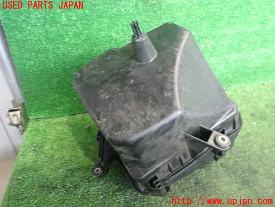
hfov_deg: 60.0
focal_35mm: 30
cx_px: 138
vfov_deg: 46.8
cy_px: 104
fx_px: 238
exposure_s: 1/30
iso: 640
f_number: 2.3
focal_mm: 5.4
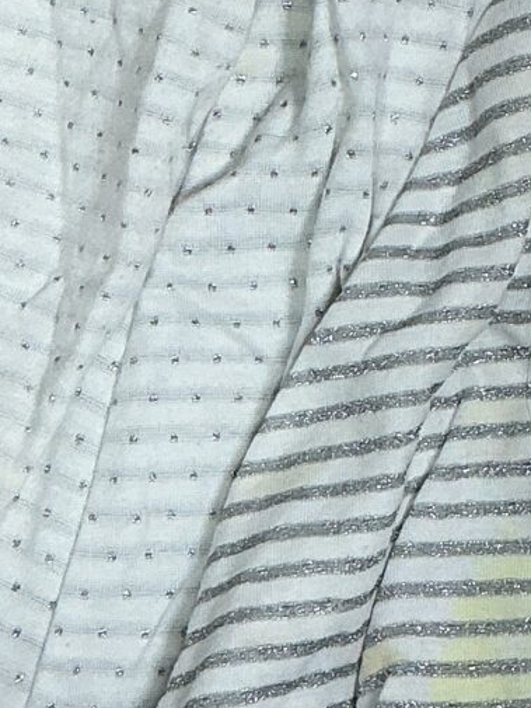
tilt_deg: -83.4
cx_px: 773
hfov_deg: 9.8
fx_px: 3005
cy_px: 230
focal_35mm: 147
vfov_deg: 13.4
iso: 40
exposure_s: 1/50
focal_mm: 3
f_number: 1.8
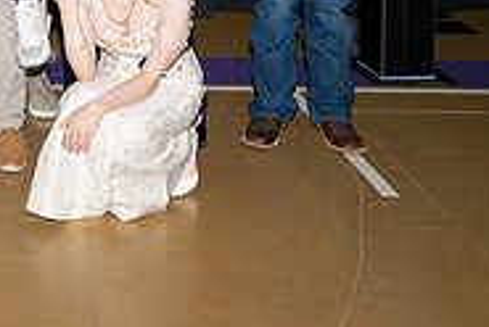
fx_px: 1129
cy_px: -167
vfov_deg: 15.2
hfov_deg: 22.9
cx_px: -61
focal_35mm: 83
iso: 320
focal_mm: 26.5
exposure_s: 1/100
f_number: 5.6
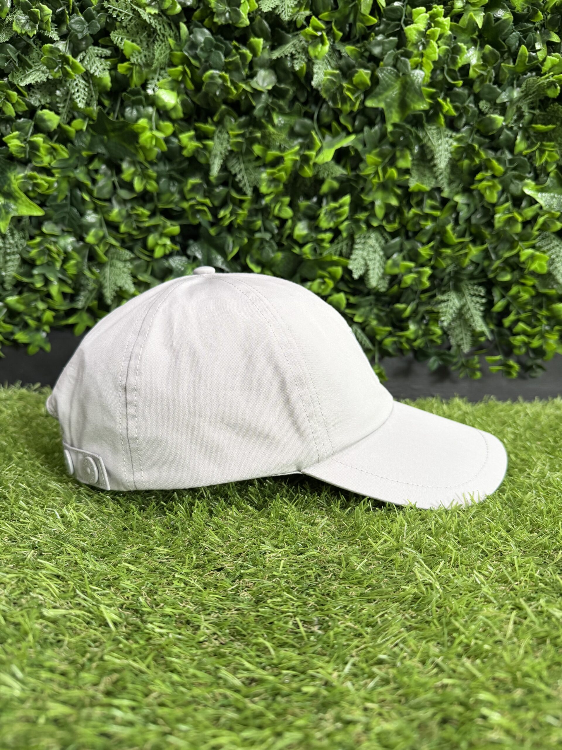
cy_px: 375
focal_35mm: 24
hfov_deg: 56.8
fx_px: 520
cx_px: 281
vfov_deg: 71.6
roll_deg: -2.0
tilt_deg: -10.1
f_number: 1.78
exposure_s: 1/63
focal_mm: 6.76
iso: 160
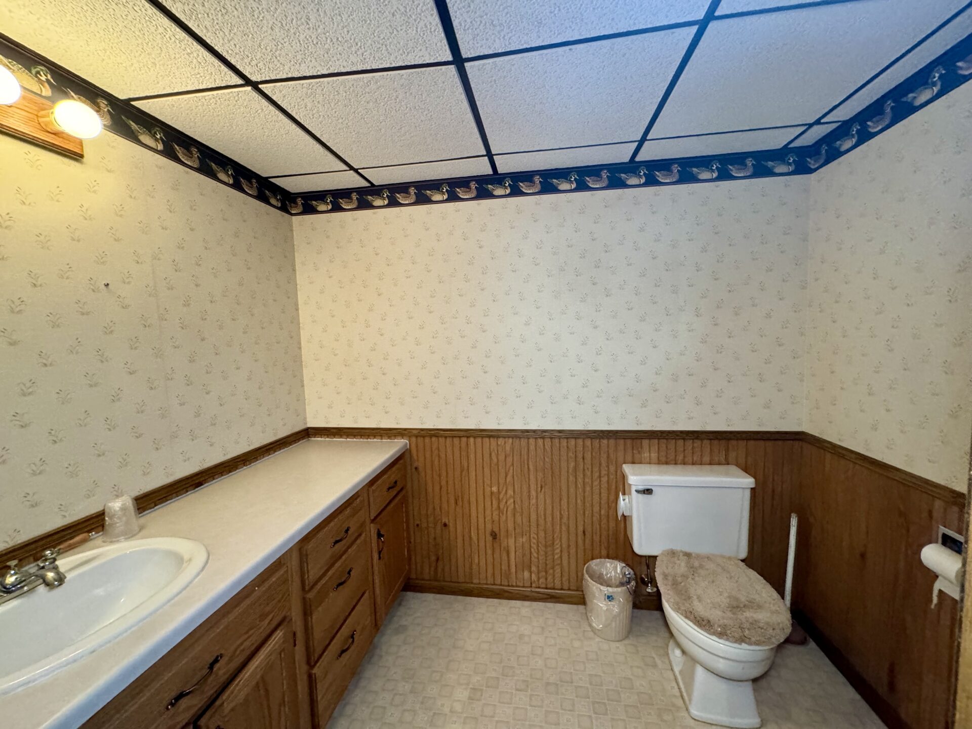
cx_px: 486
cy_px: 364
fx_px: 393
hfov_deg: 102.1
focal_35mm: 14
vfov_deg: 85.7
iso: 400
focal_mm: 2.22
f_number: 2.2
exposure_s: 1/60
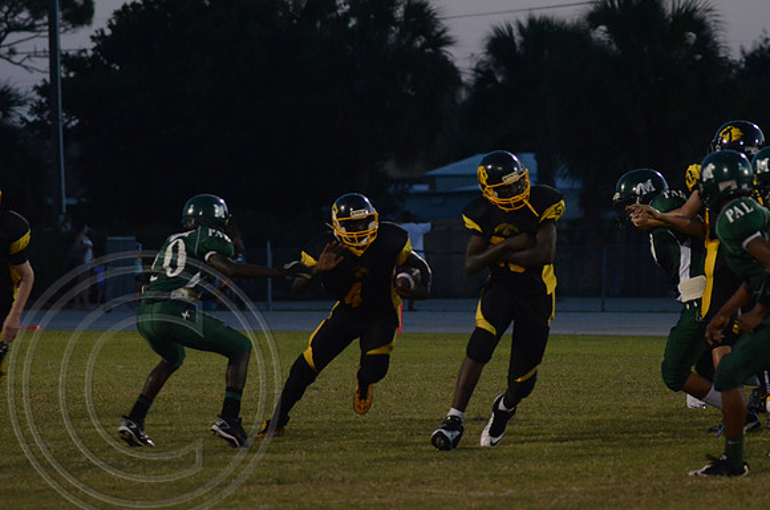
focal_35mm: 300
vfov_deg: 4.6
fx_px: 6403
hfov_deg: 6.9
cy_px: 255
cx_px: 385
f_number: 5.6
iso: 3200
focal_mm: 200
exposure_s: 1/320
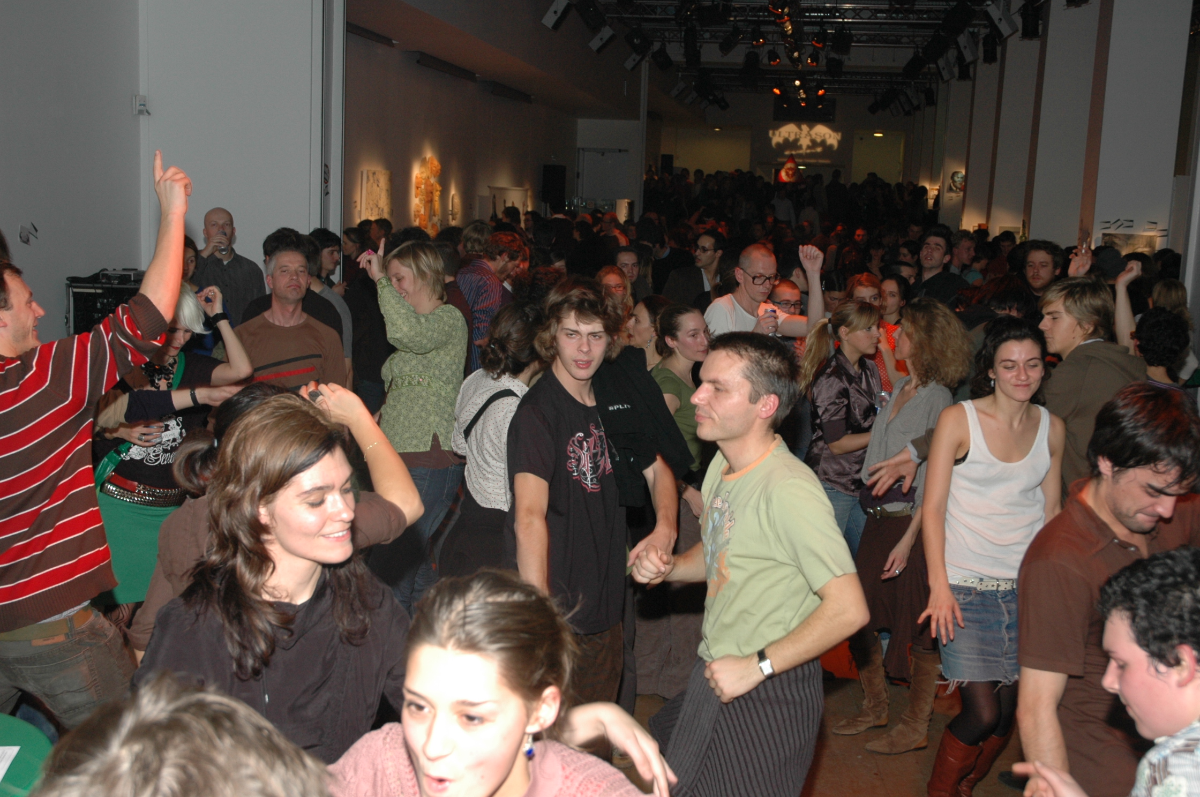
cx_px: 600
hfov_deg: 45.0
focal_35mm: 44
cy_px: 398
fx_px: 1448
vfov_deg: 30.8
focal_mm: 29
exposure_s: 1/60
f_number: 5
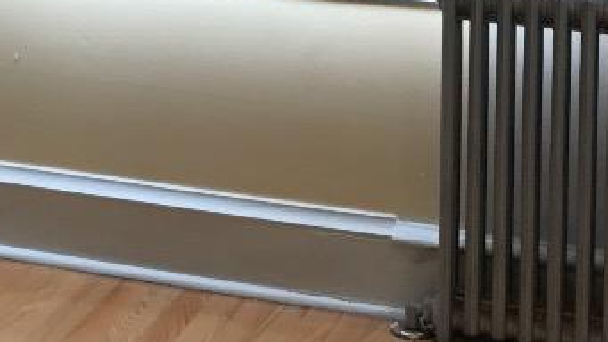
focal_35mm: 129
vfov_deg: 8.9
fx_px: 2080
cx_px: -14
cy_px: -305
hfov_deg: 16.3
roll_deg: -1.3
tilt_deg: -4.2
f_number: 1.8
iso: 25
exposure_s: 1/60
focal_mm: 3.99
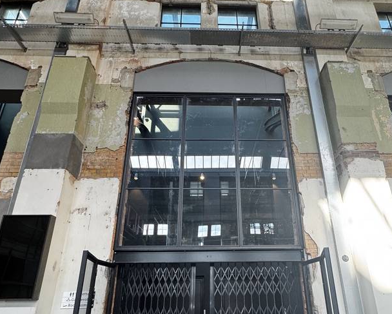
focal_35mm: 23
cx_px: 219
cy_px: 193
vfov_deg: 60.3
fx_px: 267
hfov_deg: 72.3
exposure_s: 1/100
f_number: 2.2
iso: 100
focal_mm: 2.22
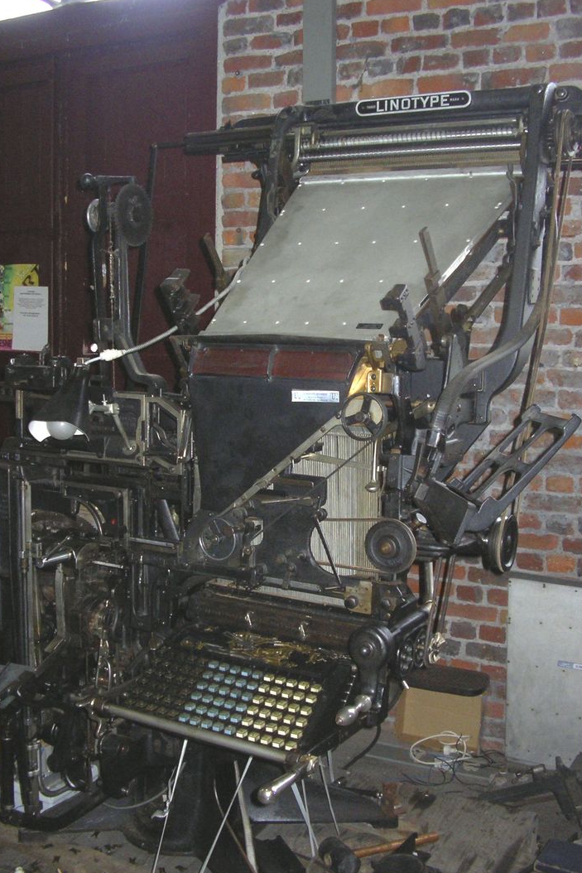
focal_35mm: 40
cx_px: 310
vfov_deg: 48.5
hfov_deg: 33.4
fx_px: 970
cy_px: 438
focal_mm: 5.8
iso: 200
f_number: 2.9
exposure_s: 1/60
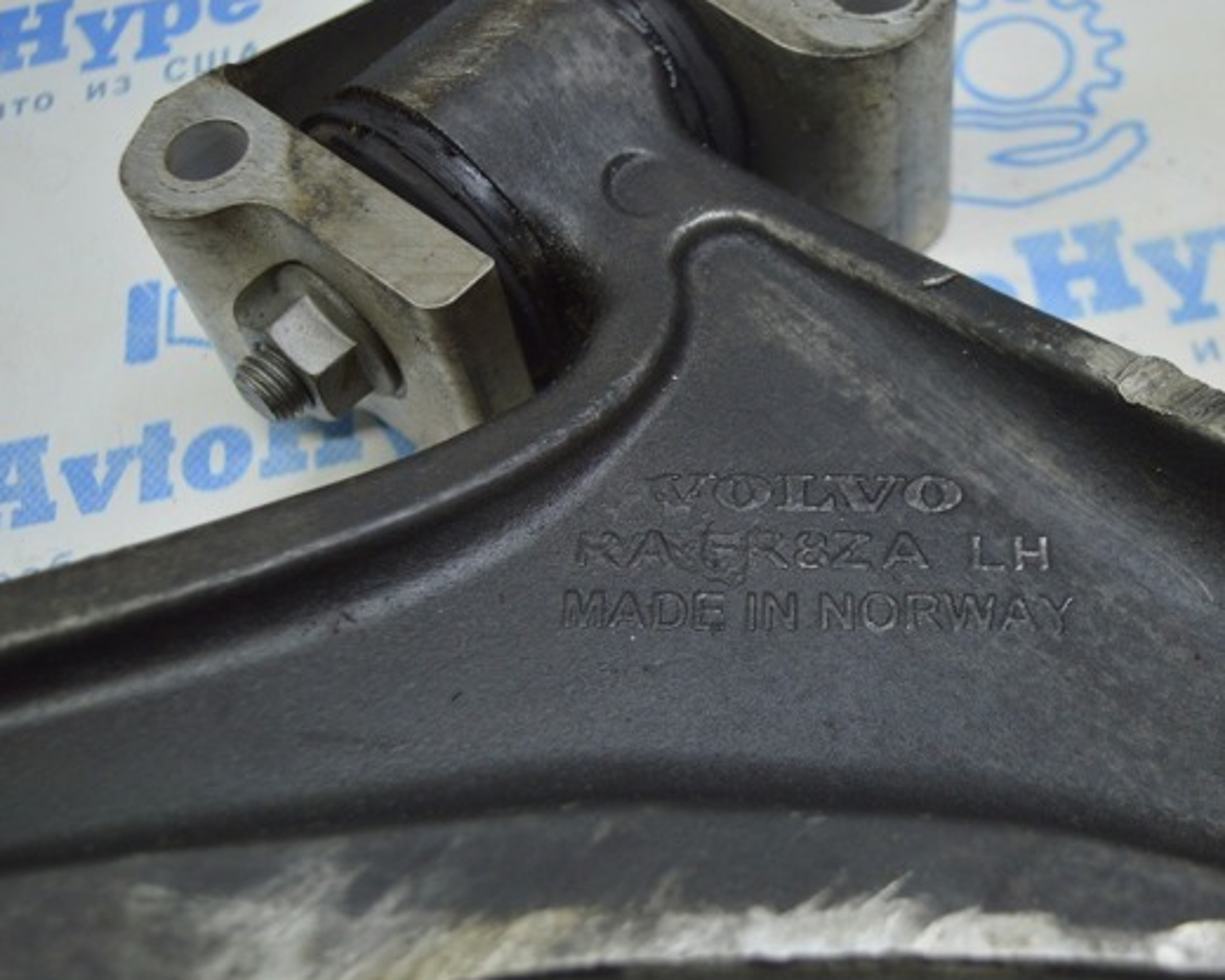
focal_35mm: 45
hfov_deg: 41.0
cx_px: 716
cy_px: 496
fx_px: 1631
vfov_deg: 33.4
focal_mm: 26
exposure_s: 1/50
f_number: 4
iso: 400
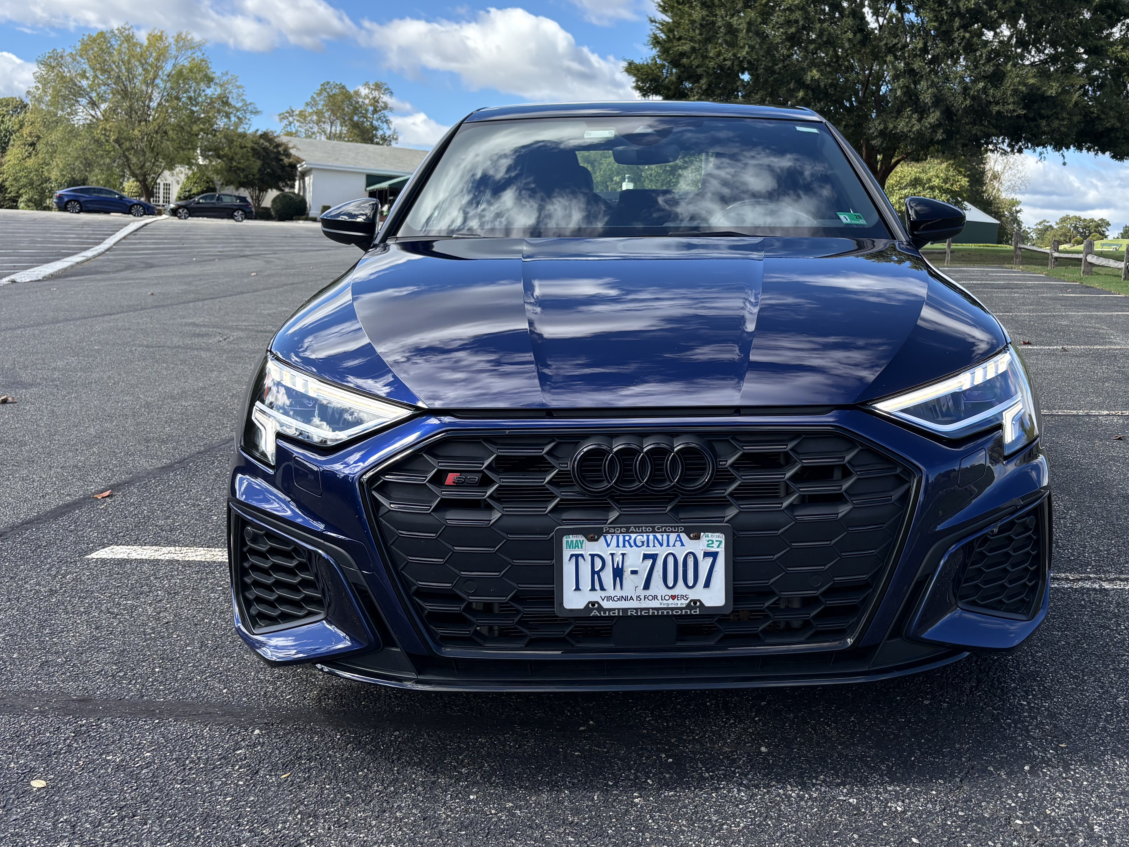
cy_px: 345
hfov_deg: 49.7
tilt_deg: -3.2
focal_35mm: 37
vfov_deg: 38.5
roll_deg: -2.1
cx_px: 699
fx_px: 1207
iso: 50
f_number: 1.6
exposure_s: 1/1848
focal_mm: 5.96
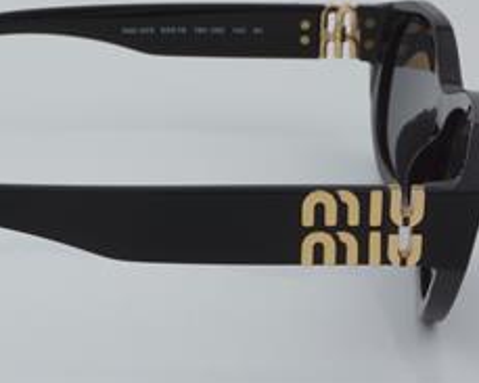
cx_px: 98
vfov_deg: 12.5
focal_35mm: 123
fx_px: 1743
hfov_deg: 15.5
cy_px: 170
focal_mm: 50
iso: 100
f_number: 32
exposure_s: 1/4
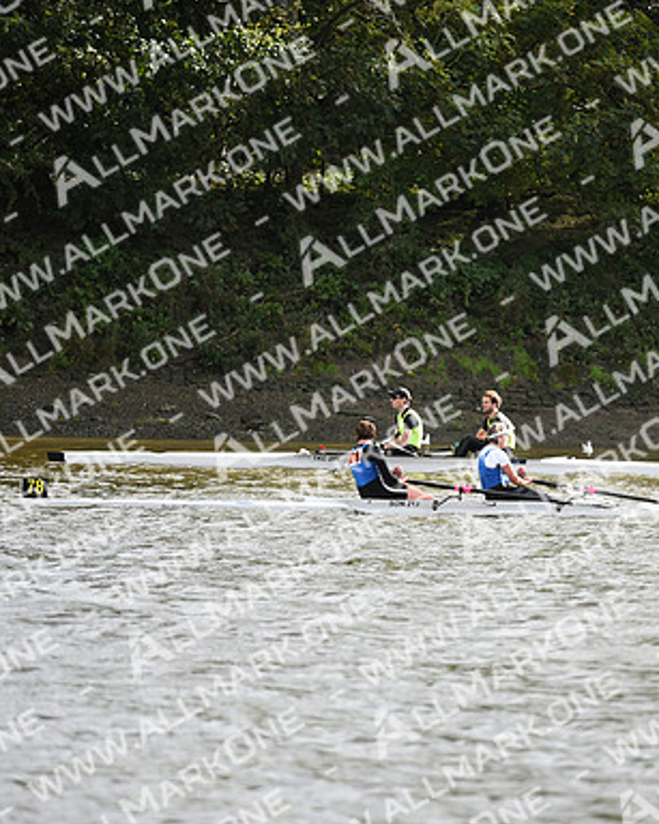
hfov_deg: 3.6
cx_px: 498
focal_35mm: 425
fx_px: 10366
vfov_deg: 4.6
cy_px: 411
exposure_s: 1/1600
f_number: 4
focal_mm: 300
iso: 500
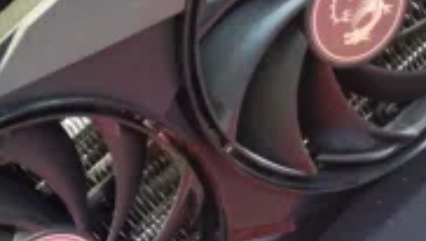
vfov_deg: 13.8
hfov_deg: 23.5
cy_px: 185
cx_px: 47
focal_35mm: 88
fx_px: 995
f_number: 1.88
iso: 222
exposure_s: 1/50
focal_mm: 5.59
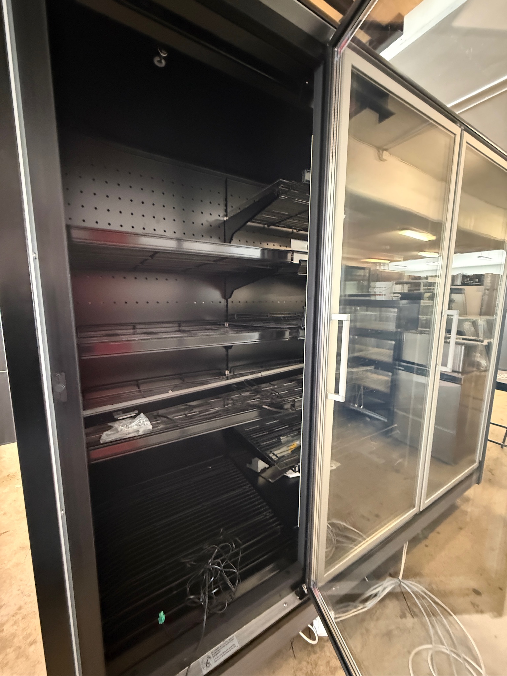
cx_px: 254
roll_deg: +0.2
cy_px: 338
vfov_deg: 102.1
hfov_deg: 85.7
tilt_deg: -6.6
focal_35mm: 14
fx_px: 273
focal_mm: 2.22
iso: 1600
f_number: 2.2
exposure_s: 1/33
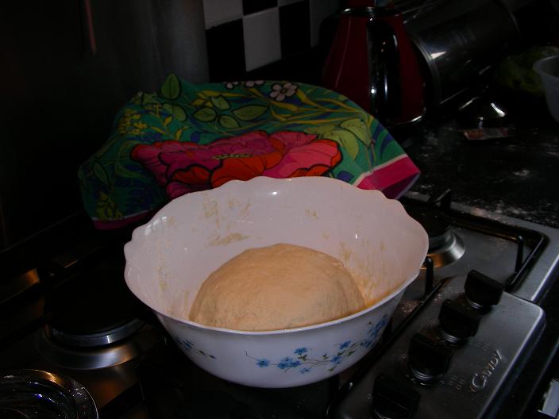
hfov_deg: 49.0
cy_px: 210
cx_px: 280
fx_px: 614
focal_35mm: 38
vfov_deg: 37.7
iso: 50
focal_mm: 6.3
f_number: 3.5
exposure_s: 1/60.1
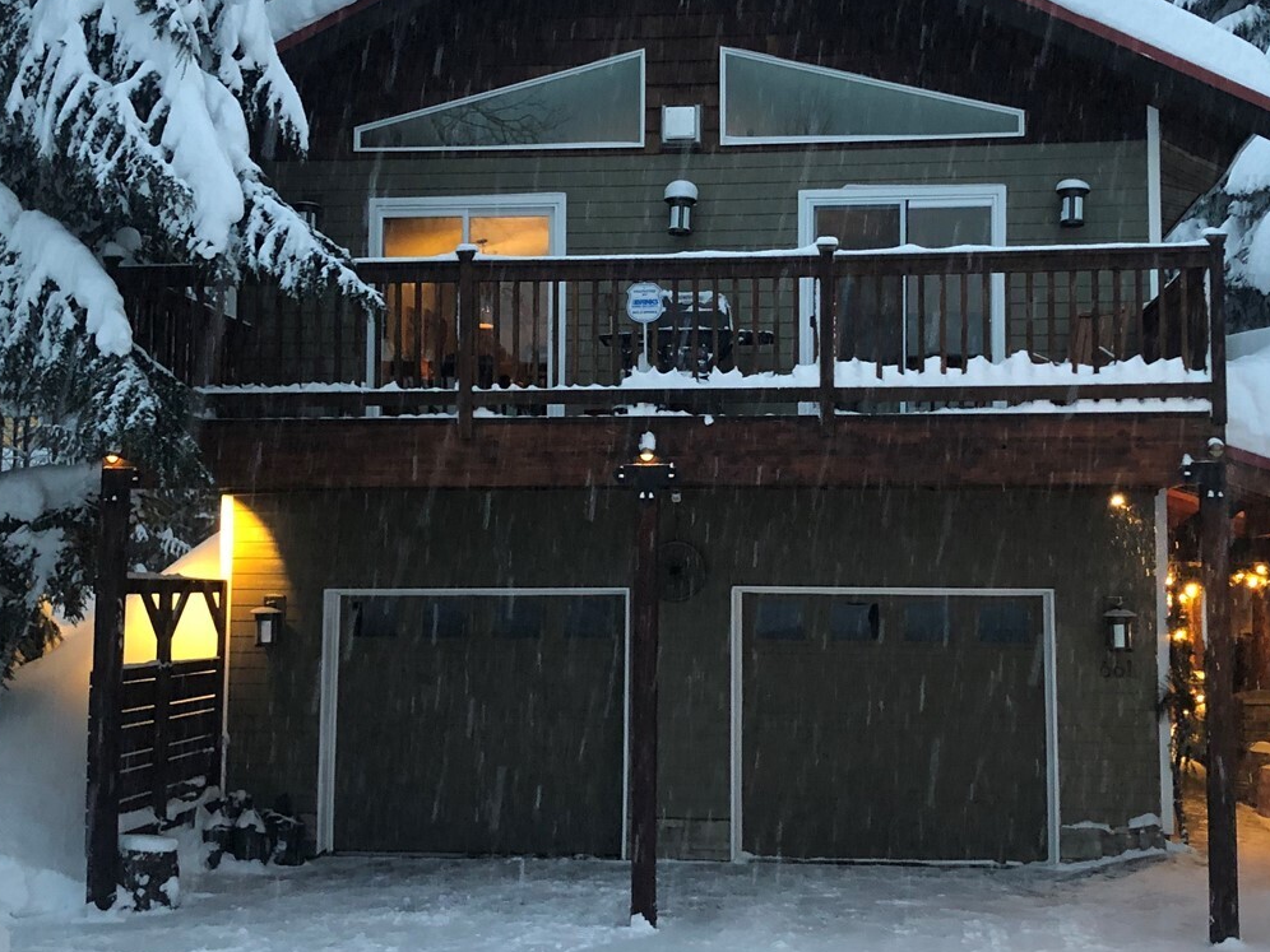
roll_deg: +0.7
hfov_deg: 42.0
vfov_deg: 32.2
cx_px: 715
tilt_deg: +5.3
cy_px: 447
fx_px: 1651
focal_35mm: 45
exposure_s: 1/11
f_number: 1.8
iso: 100
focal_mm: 3.99
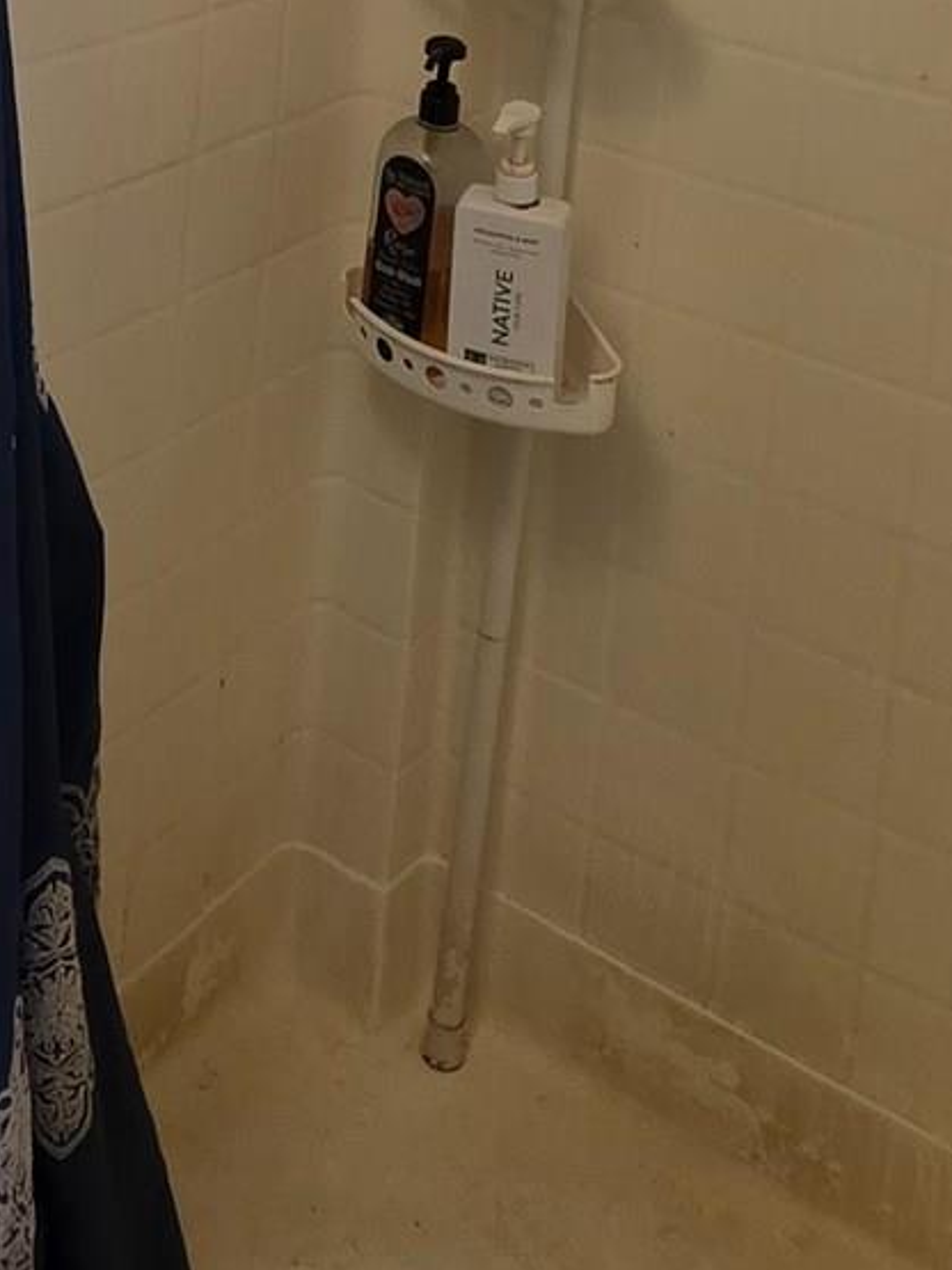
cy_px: -483
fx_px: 1981
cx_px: 181
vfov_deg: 27.8
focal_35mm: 54
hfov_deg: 26.5
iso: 200
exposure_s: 1/60
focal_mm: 2.2
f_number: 1.9
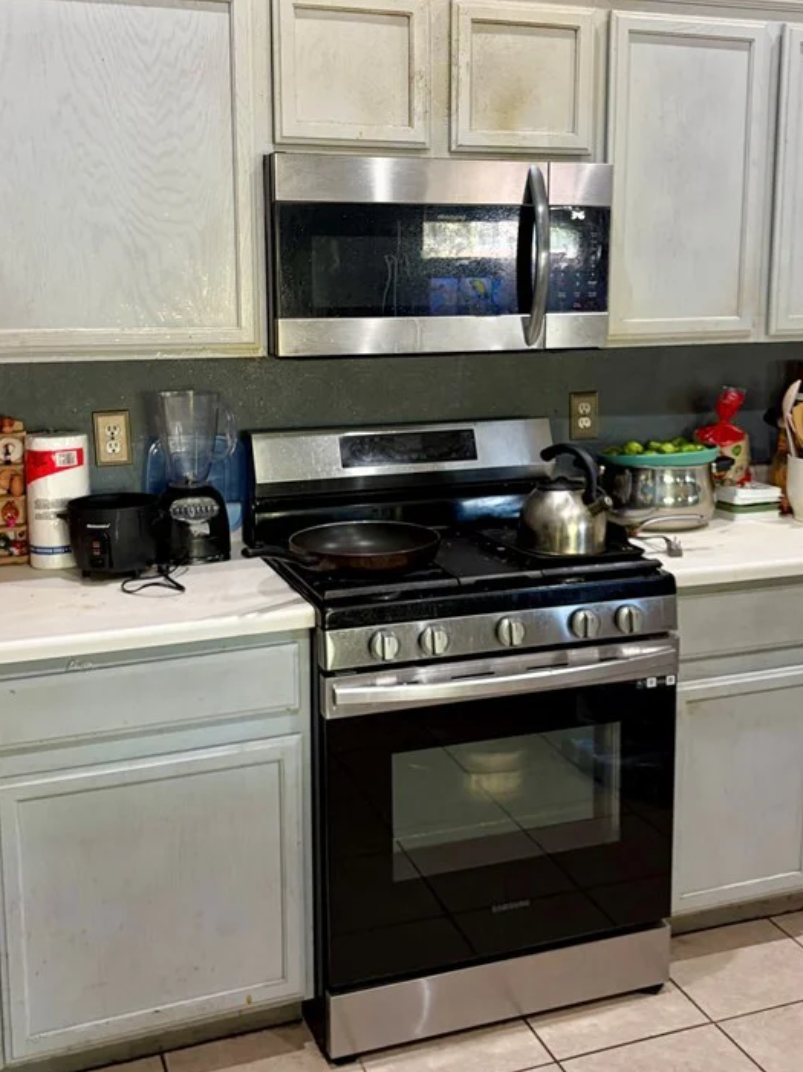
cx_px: 402
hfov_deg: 37.7
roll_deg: -0.5
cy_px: 457
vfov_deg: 48.8
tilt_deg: -7.5
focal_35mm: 38
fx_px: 1176
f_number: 1.6
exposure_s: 1/60
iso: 100
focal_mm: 5.96
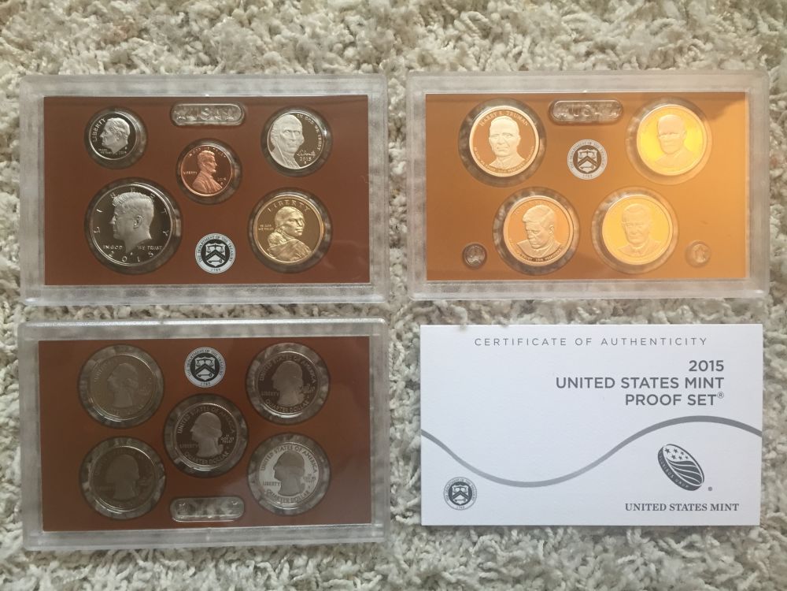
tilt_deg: -89.7
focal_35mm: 29
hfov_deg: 61.7
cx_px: 394
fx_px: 659
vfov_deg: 48.2
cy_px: 296
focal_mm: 4.15
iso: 40
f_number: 2.2
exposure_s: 1/30
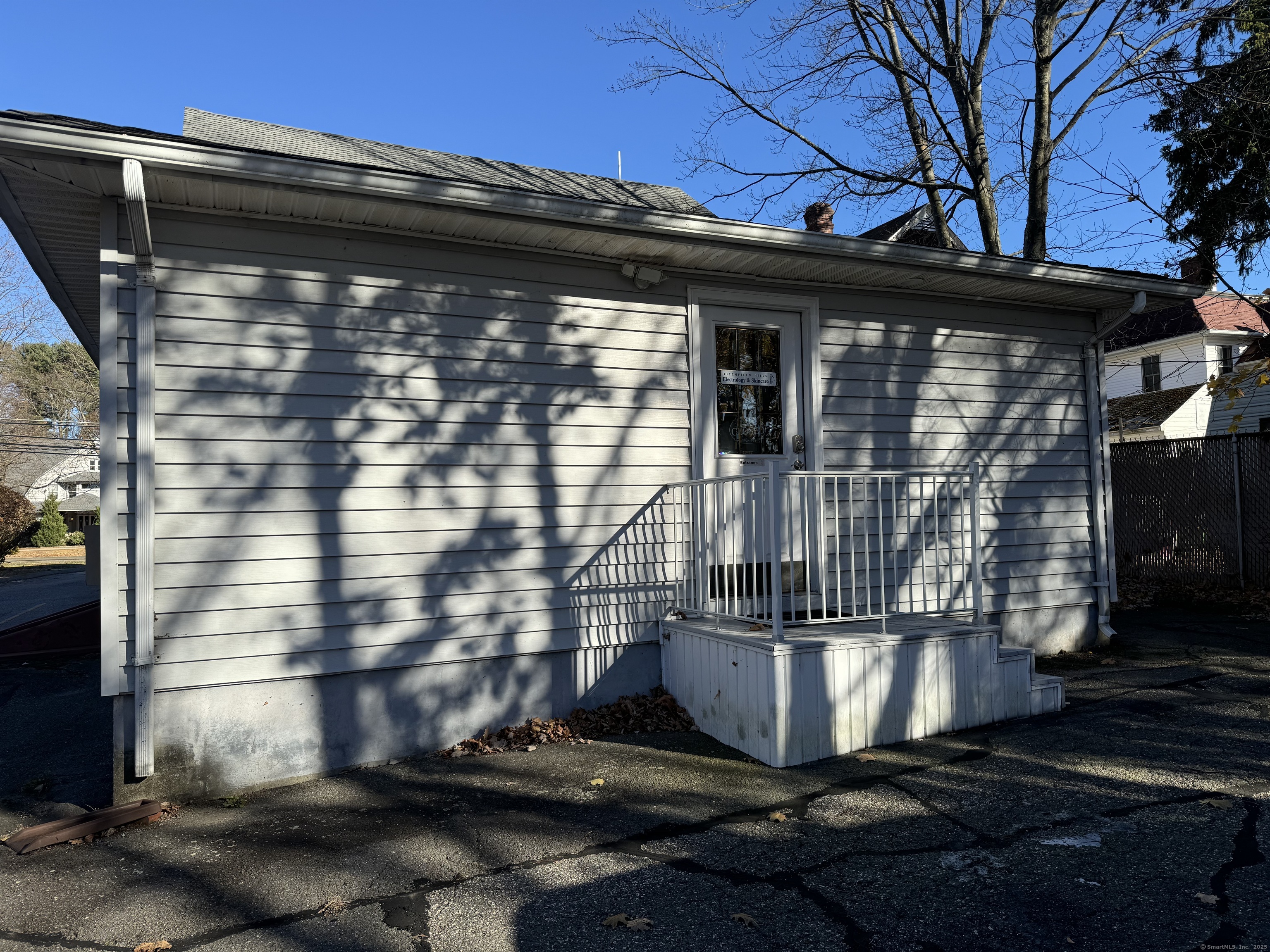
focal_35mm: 24
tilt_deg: +2.6
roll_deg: +1.7
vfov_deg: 56.8
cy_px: 476
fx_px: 881
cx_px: 635
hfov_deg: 71.6
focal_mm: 6.76
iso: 80
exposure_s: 1/2710
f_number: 1.78
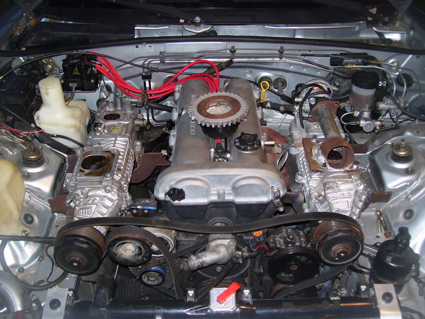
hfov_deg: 51.4
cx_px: 212
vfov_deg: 39.7
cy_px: 160
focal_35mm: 36
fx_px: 442
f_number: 2.7
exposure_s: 1/60
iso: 80
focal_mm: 6
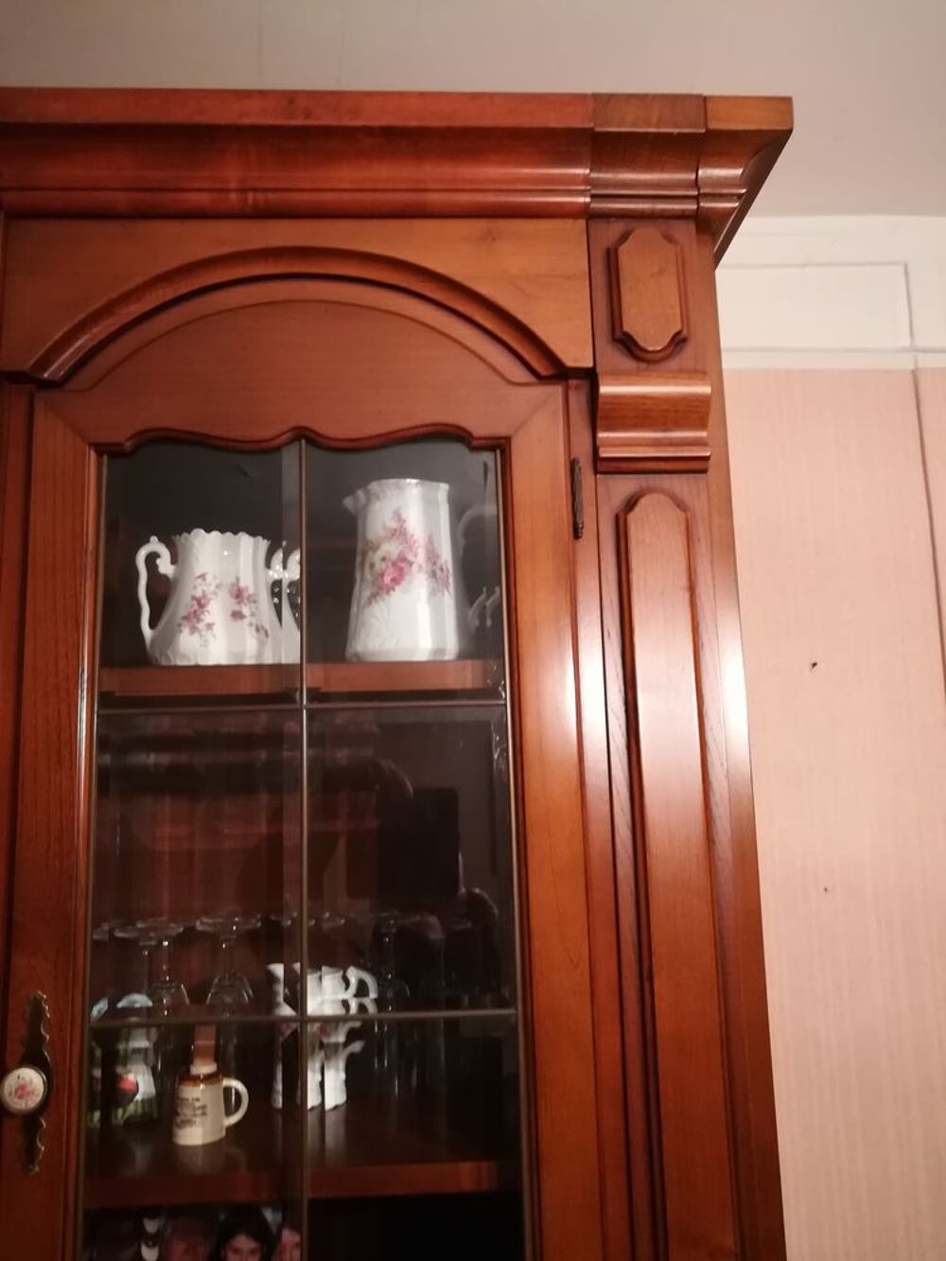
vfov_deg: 67.3
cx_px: 473
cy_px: 630
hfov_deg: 53.1
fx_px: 947
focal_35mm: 26
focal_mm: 3.83
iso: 500
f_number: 2.2
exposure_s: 1/20
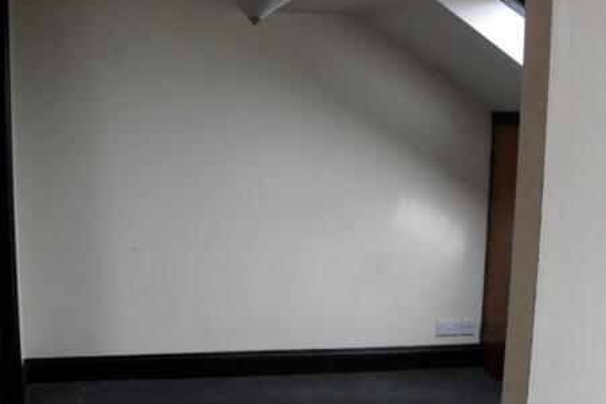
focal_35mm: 47
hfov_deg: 41.7
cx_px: 241
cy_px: 266
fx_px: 791
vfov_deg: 28.5
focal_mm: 6.3
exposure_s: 1/45
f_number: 3.2
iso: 120
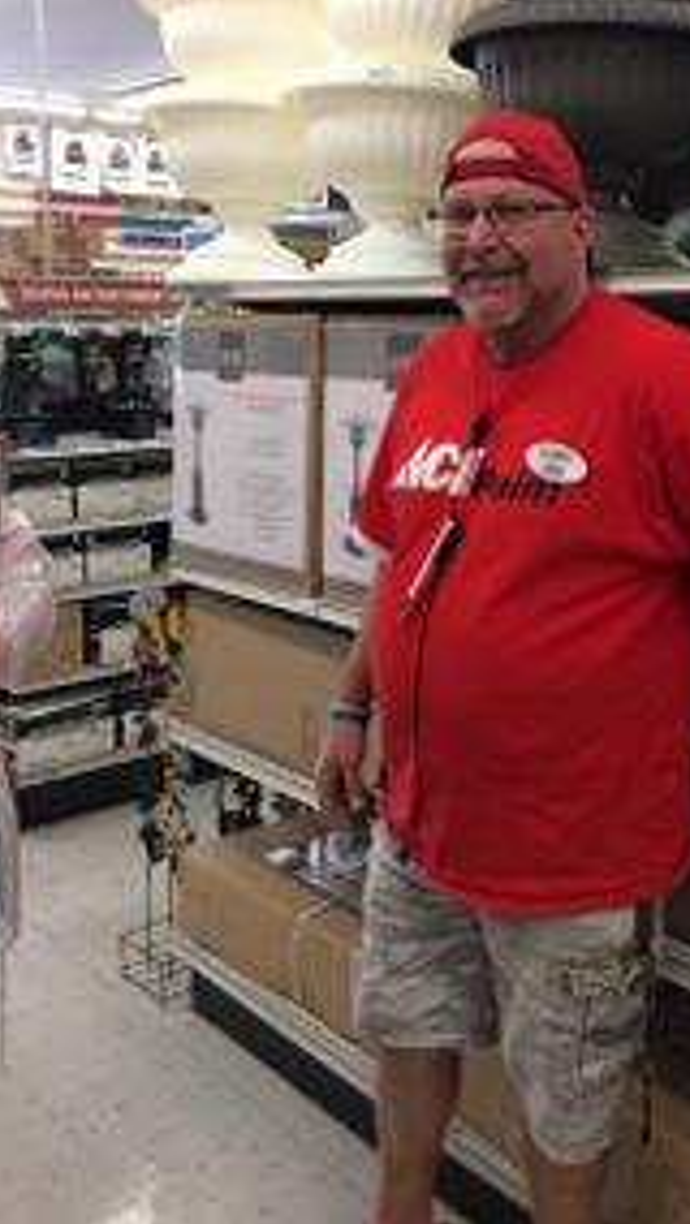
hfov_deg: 29.8
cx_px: 550
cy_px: 474
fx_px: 1267
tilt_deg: -9.1
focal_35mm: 39
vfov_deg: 51.2
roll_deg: +0.7
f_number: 2.2
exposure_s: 1/30
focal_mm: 4.15
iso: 40
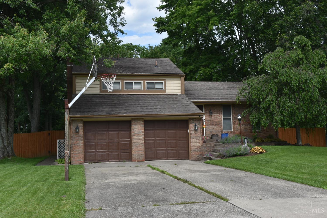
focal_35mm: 42
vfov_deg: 31.9
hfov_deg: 46.4
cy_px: 109
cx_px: 164
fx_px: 381
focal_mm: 28
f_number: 8
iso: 100
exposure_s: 1/250
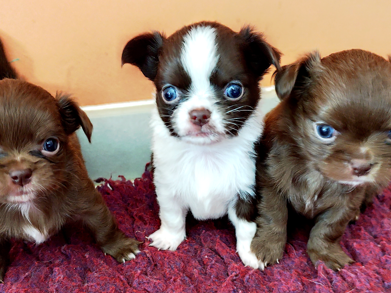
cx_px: 179
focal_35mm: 42
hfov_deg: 44.8
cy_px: 181
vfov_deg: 34.2
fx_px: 474
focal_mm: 6.14
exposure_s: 1/25
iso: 2500
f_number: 1.65
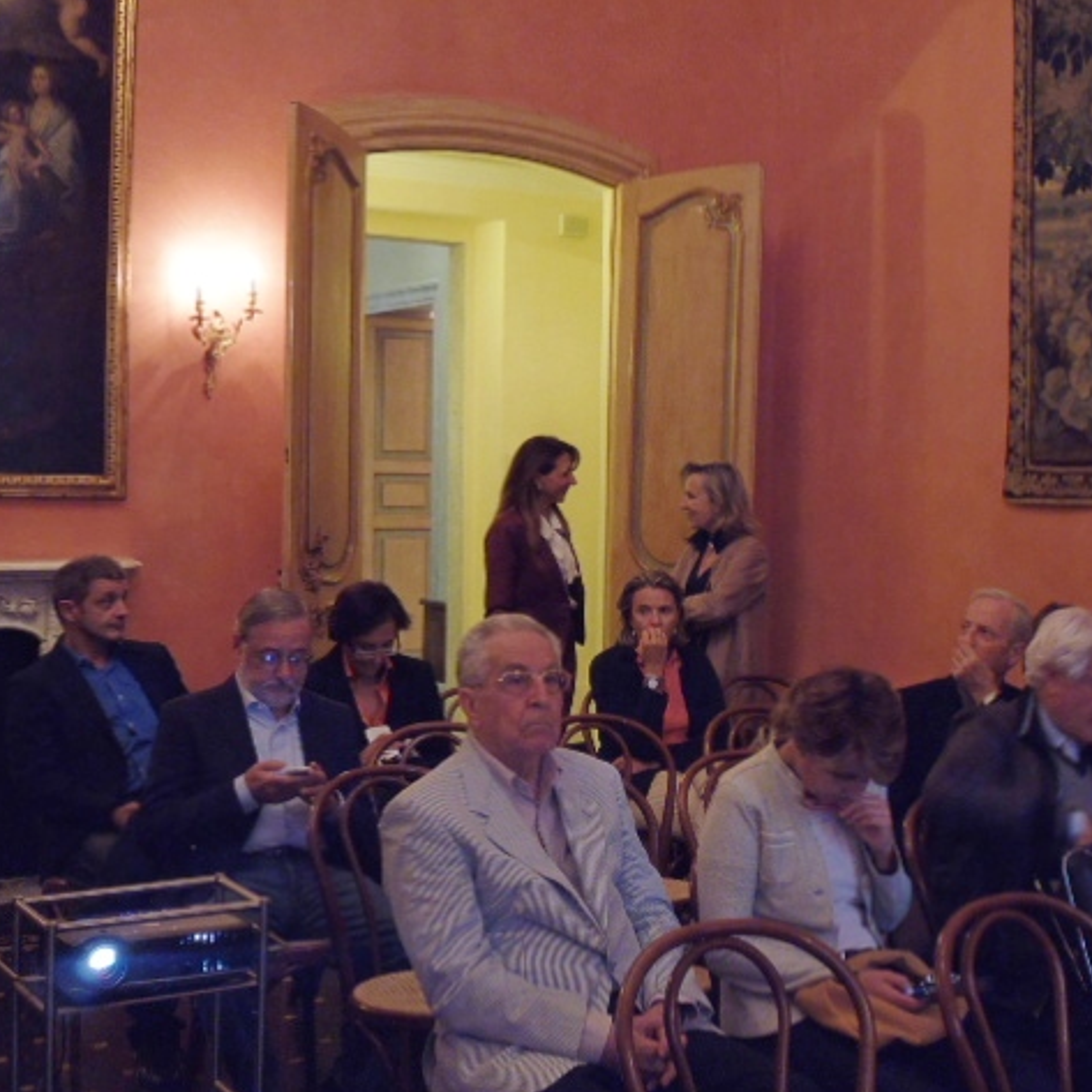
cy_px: 549
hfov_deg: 31.0
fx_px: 1963
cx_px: 633
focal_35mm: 55
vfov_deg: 31.1
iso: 400
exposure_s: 1/8
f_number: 3.8
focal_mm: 8.1
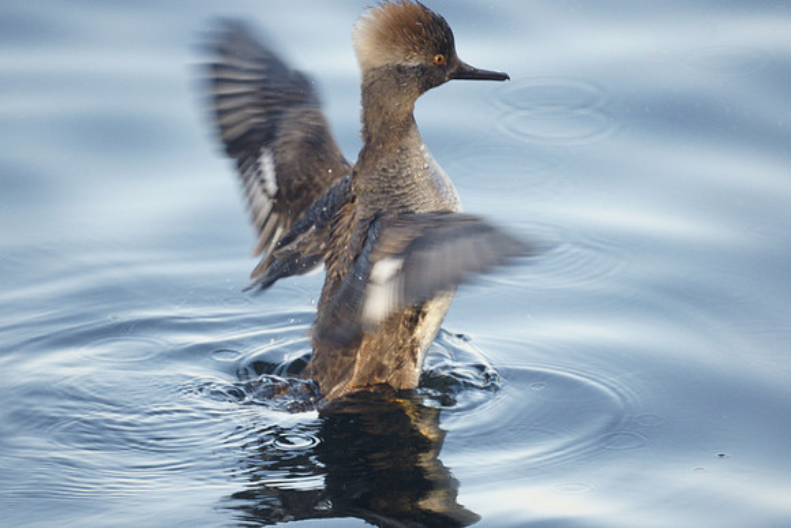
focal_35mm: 750
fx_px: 16482
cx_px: 396
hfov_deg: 2.7
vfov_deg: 1.8
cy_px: 264
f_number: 8
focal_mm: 500
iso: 1000
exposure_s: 1/320
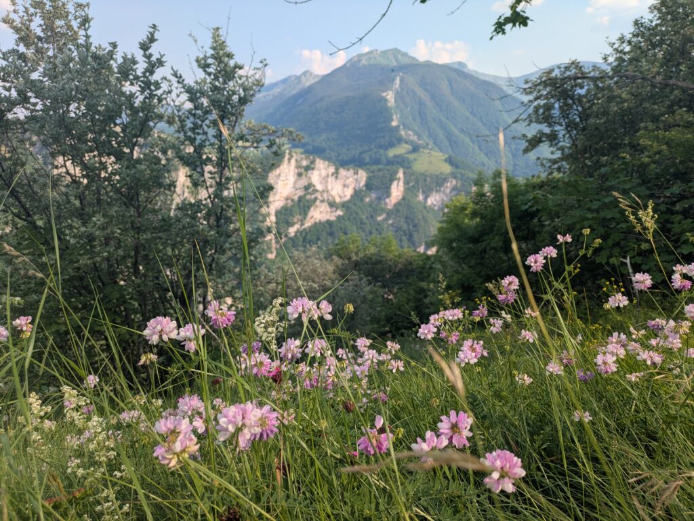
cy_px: 260
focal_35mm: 25
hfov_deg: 69.4
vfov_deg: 54.9
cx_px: 347
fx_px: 501
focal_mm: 5.43
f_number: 1.89
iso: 50
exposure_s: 1/1110
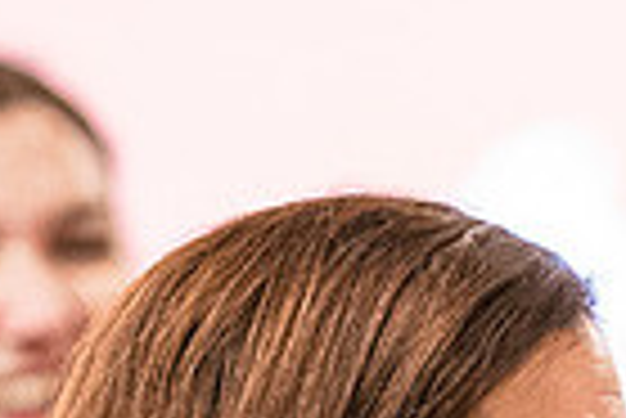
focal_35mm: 925
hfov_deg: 2.2
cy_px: 838
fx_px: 16101
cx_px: 549
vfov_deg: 1.5
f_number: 2.8
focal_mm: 148
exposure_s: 1/60
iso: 5000
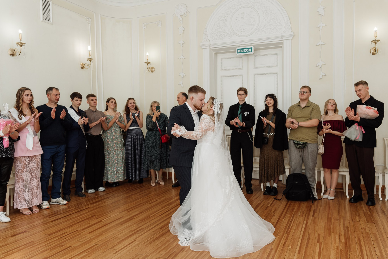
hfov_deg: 63.3
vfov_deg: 44.7
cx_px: 200
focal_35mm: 29
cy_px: 129
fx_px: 315
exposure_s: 1/160
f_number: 3.5
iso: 400
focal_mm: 28
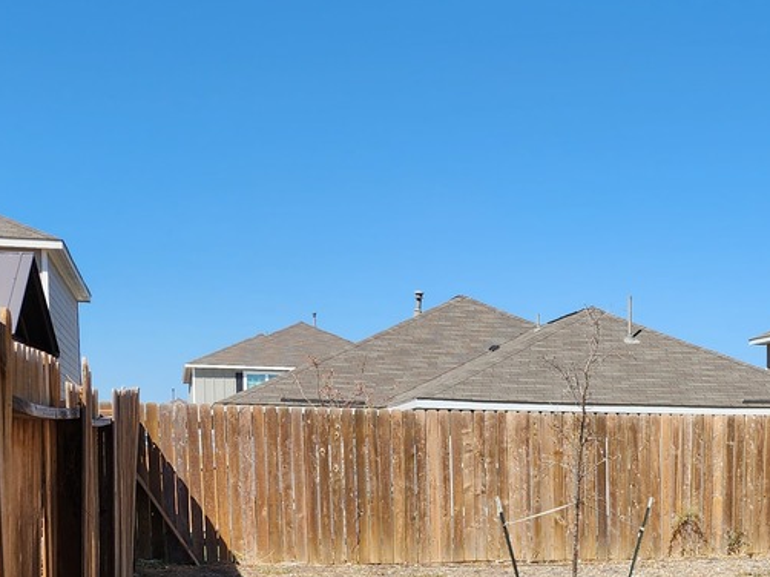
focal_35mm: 66
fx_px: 1467
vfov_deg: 21.4
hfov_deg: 28.4
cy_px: 589
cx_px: 669
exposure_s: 1/1228
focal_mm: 6.4
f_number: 1.8
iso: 12
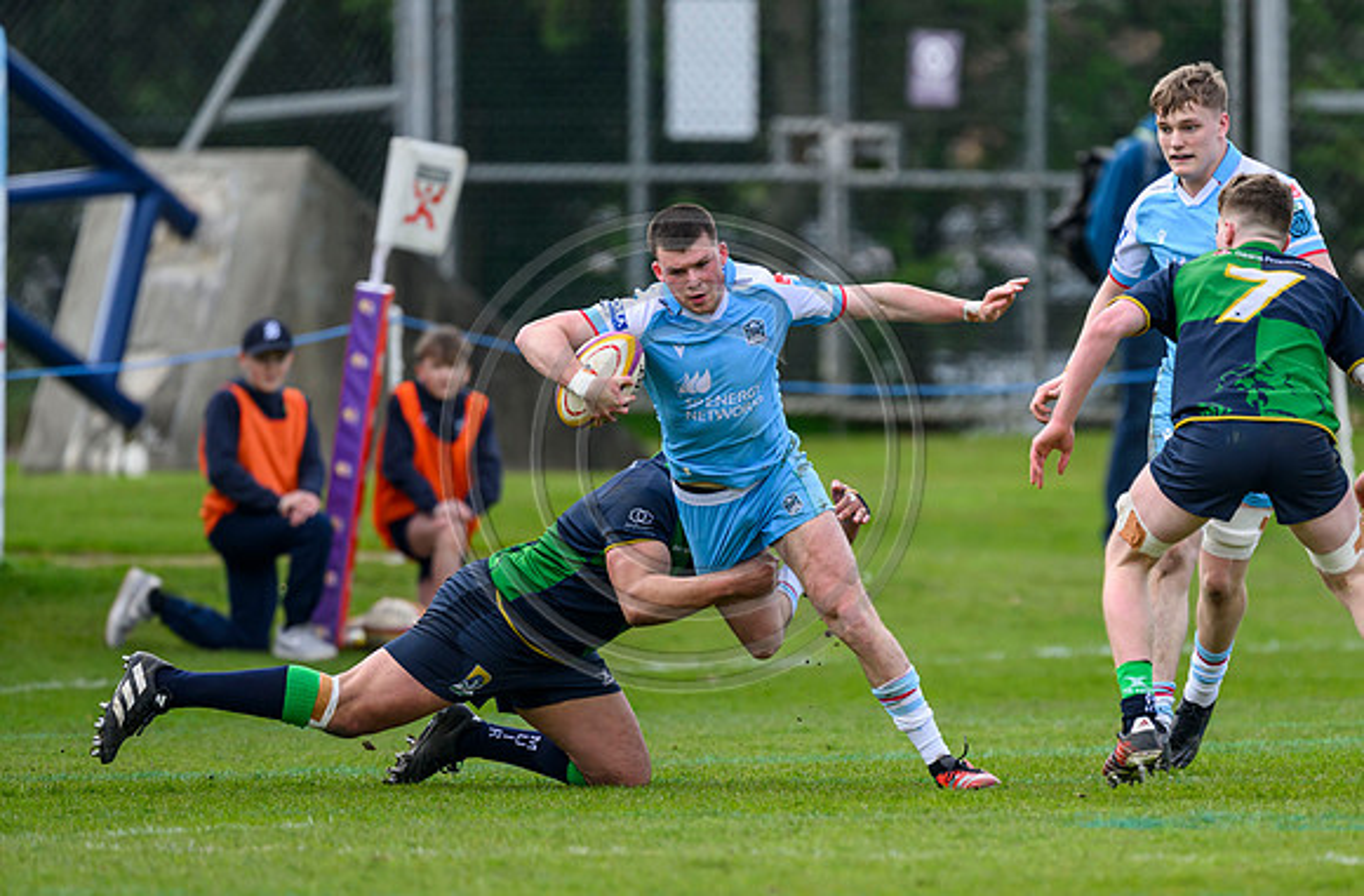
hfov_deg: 2.5
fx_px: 31322
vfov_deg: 1.6
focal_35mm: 830
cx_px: 824
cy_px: 533
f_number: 4
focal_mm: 560
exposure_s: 1/2000
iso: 500
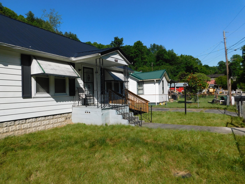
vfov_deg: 56.8
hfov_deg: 71.6
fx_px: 170
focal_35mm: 24
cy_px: 92
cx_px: 122
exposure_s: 1/640
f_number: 6
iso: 125
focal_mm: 4.1
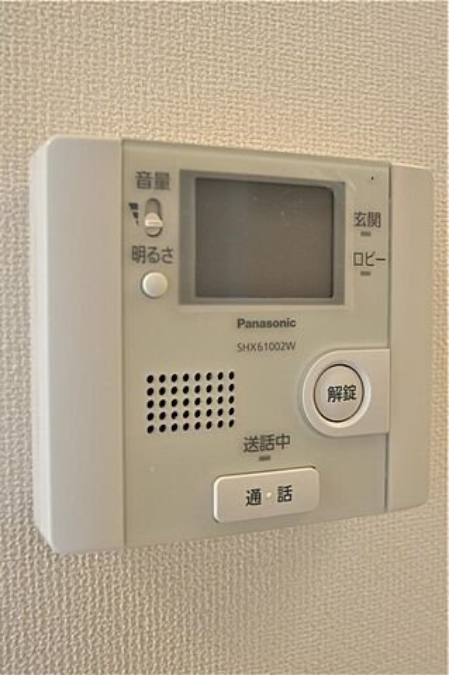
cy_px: 338
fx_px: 675
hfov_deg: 36.8
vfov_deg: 53.2
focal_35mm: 36
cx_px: 224
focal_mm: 24
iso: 200
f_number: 4.5
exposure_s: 1/40
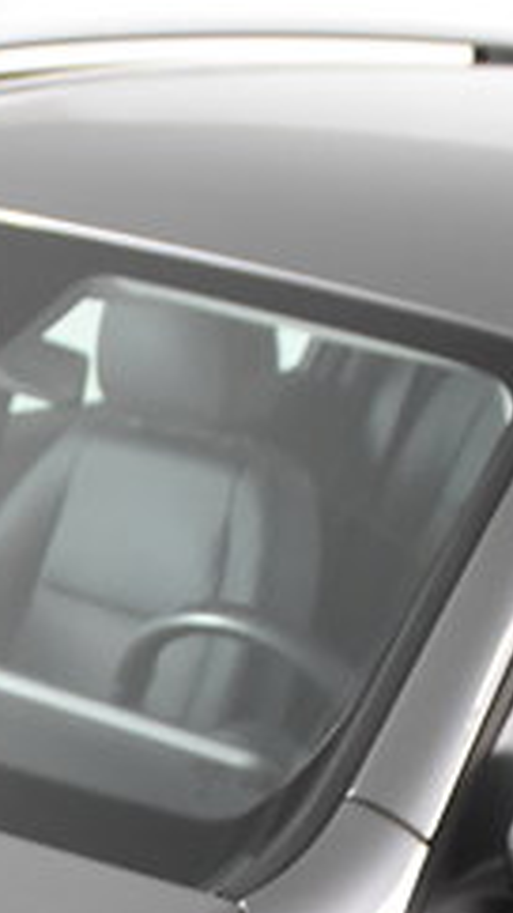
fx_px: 3219
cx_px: -234
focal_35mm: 133
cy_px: 1232
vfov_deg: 15.3
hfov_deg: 8.9
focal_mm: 20
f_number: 3.2
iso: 1600
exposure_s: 1/40
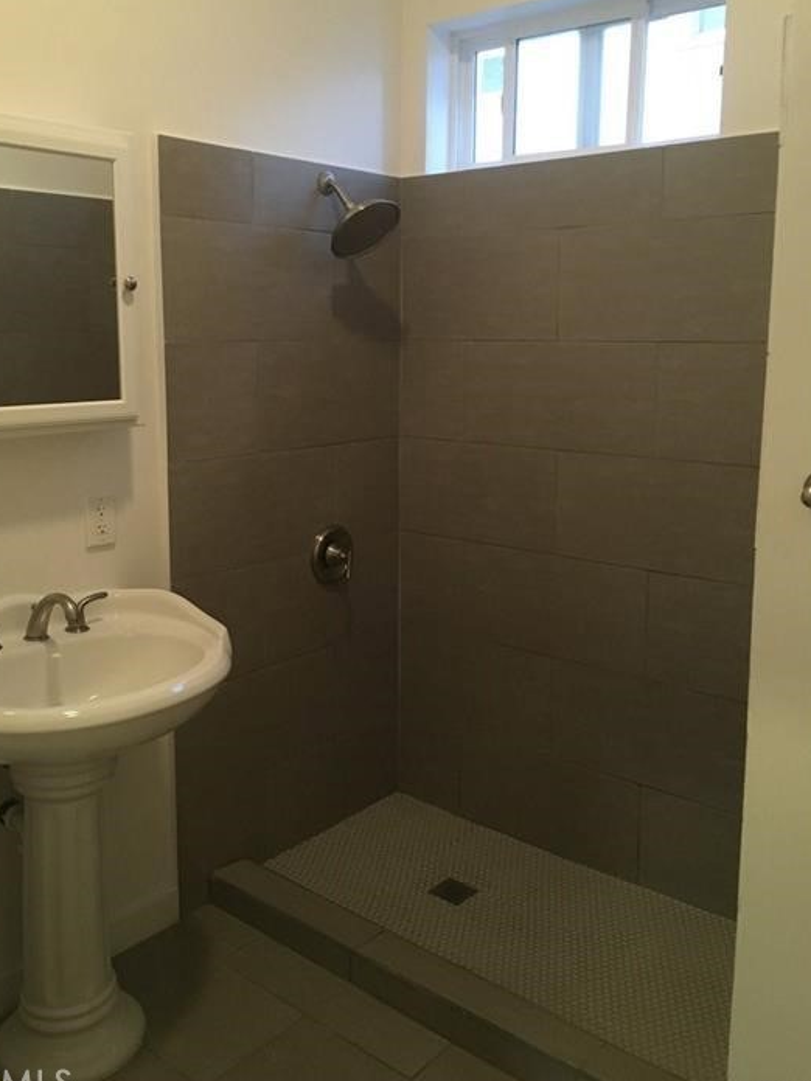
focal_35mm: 32
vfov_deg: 56.8
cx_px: 376
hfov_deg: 44.1
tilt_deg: -7.6
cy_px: 509
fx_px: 1000
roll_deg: -0.8
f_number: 2.2
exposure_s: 1/30
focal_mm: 4.15
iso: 200
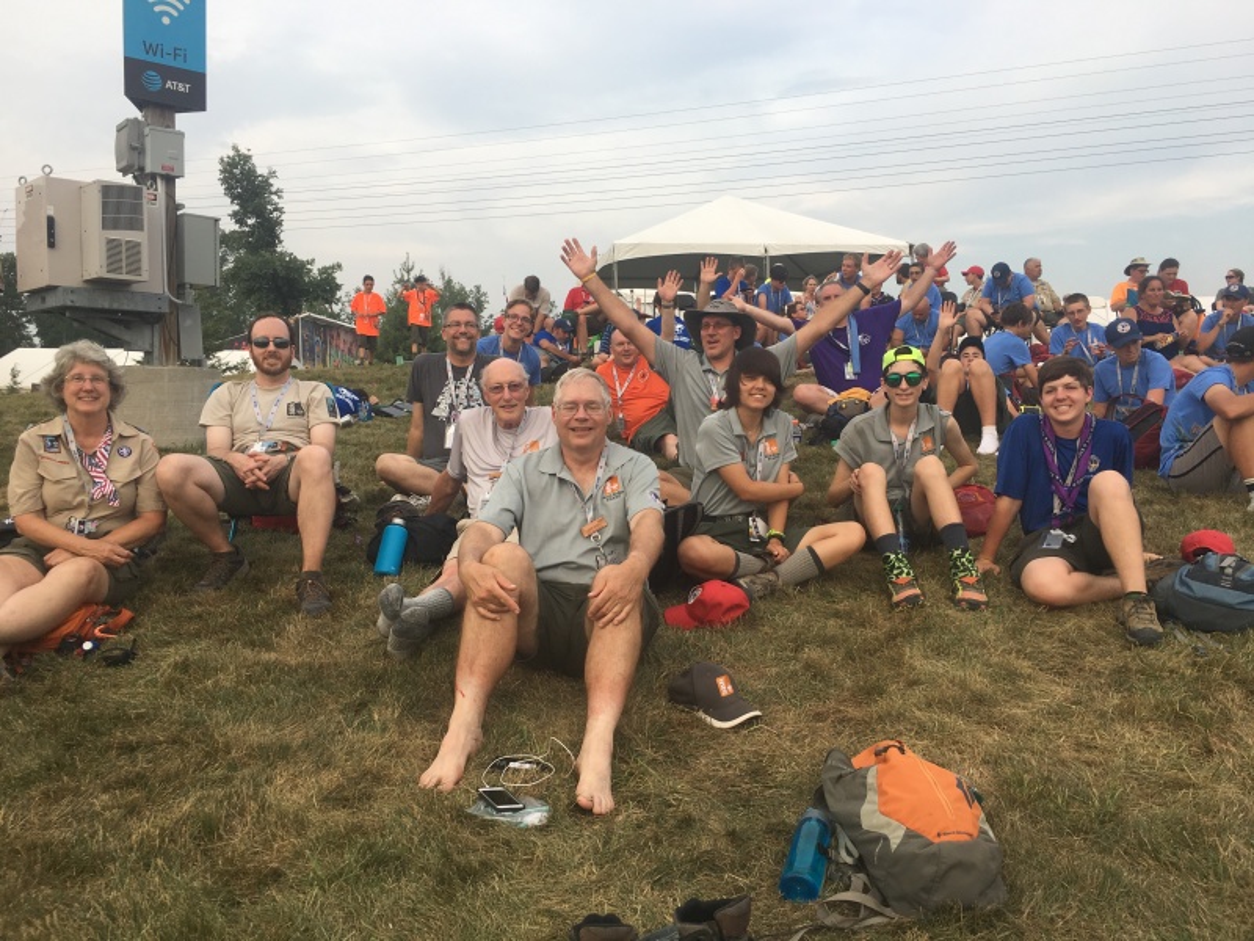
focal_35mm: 29
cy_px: 470
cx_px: 627
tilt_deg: -3.6
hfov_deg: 61.7
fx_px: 1051
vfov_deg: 48.2
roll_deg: -0.2
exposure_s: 1/342
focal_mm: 4.15
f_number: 2.2
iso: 25
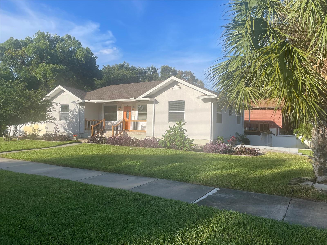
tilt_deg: +0.2
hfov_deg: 67.3
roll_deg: -1.1
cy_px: 122
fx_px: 246
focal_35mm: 26
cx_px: 164
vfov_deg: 53.1
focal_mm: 4.2
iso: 32
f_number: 1.6
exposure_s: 1/2451
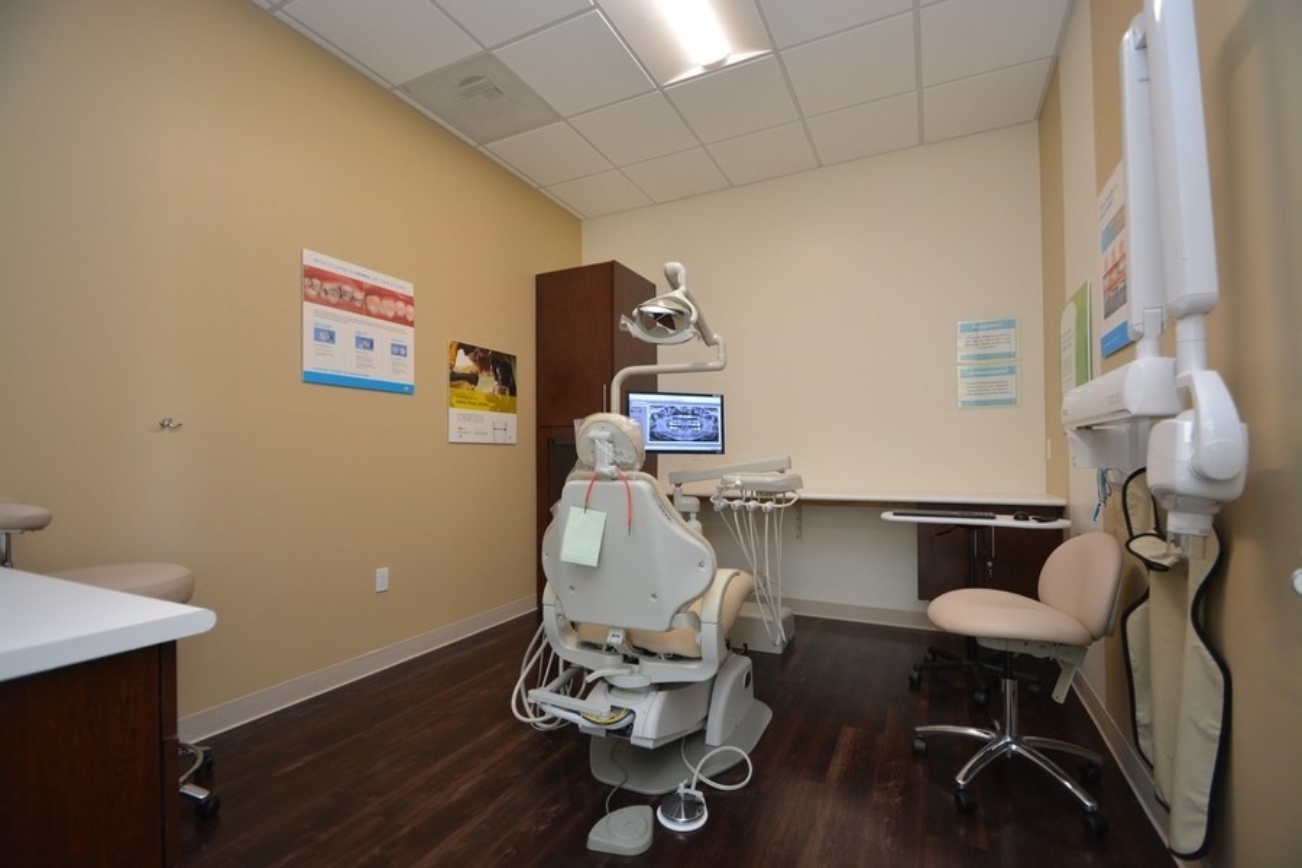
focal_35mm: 15
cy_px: 434
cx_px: 651
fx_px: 542
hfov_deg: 100.4
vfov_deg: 77.3
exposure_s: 1/60
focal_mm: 10
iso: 640
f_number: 4
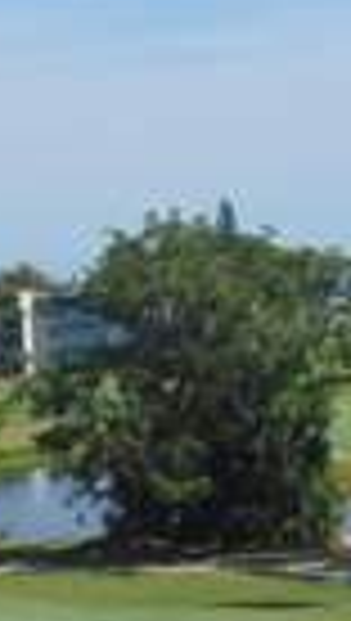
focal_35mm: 159
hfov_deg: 7.6
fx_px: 2621
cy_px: 531
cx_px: 0
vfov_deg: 13.4
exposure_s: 1/160
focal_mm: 7.6
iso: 80
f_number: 8.7
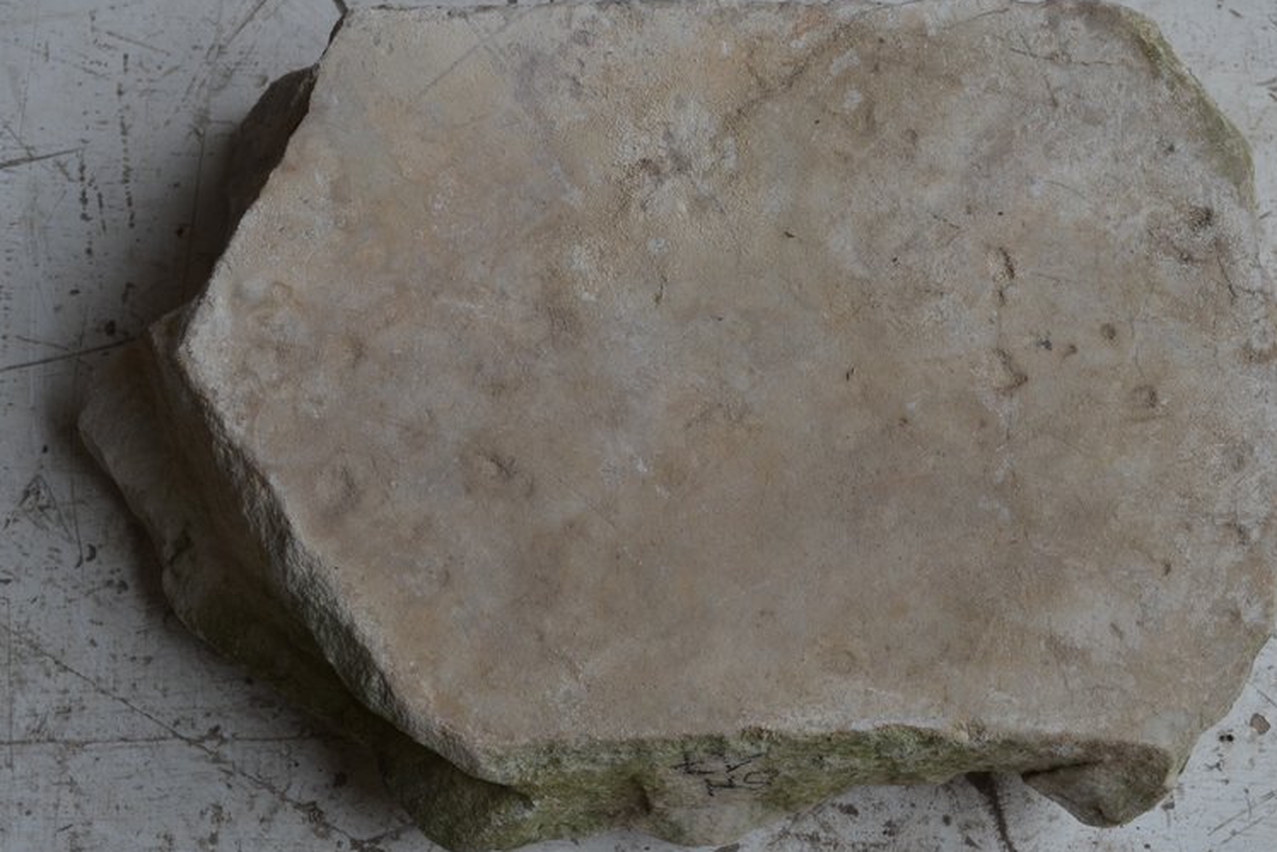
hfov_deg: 38.1
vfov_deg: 26.0
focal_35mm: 52
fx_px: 1845
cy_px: 340
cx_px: 731
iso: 320
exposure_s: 1/60
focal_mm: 26
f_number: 5.6
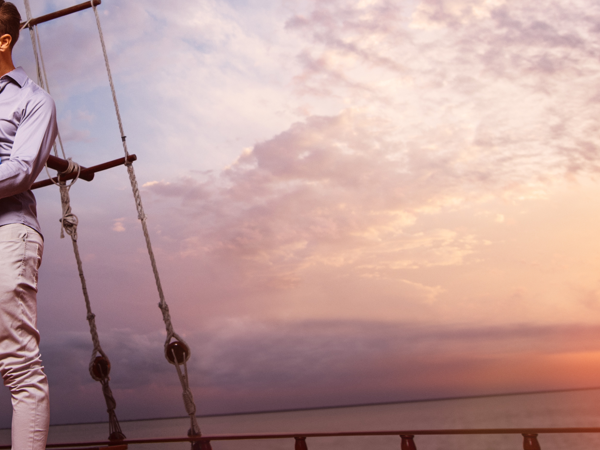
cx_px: 116
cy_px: 119
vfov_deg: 35.2
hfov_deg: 44.4
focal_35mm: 40
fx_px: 693
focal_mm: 14
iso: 100
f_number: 4
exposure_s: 1/250
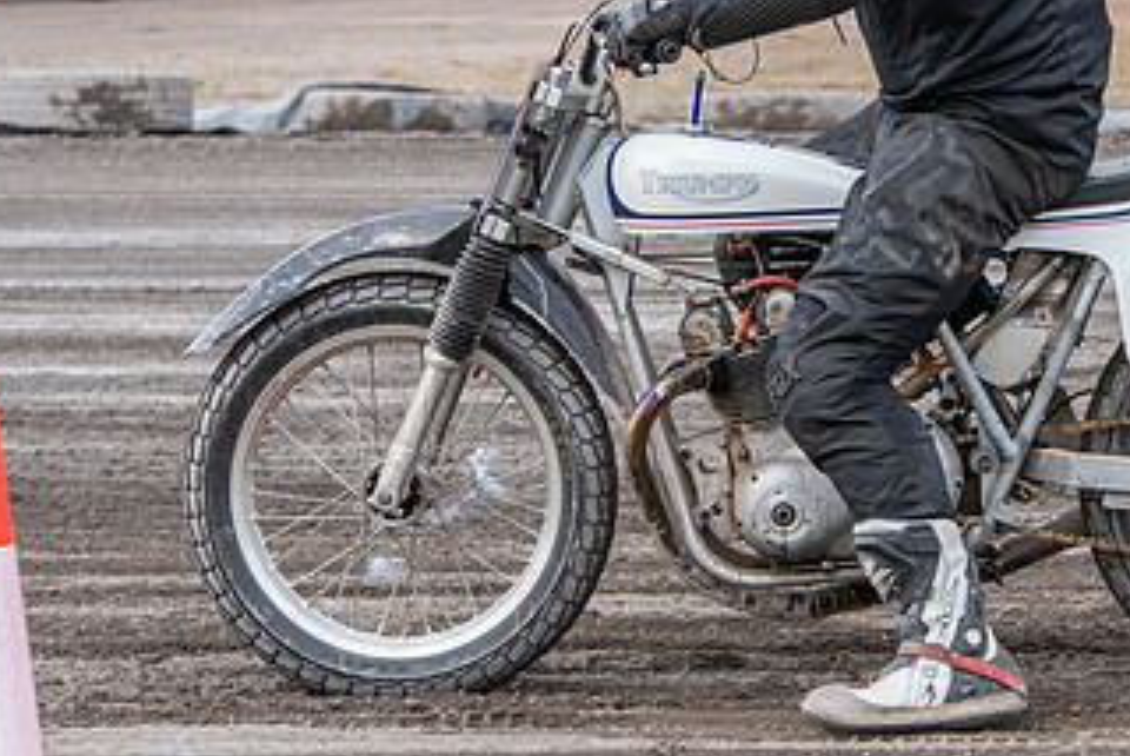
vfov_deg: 5.4
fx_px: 8043
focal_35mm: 256
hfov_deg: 8.0
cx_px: 912
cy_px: 142
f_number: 8
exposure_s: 1/200
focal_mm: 130
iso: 200
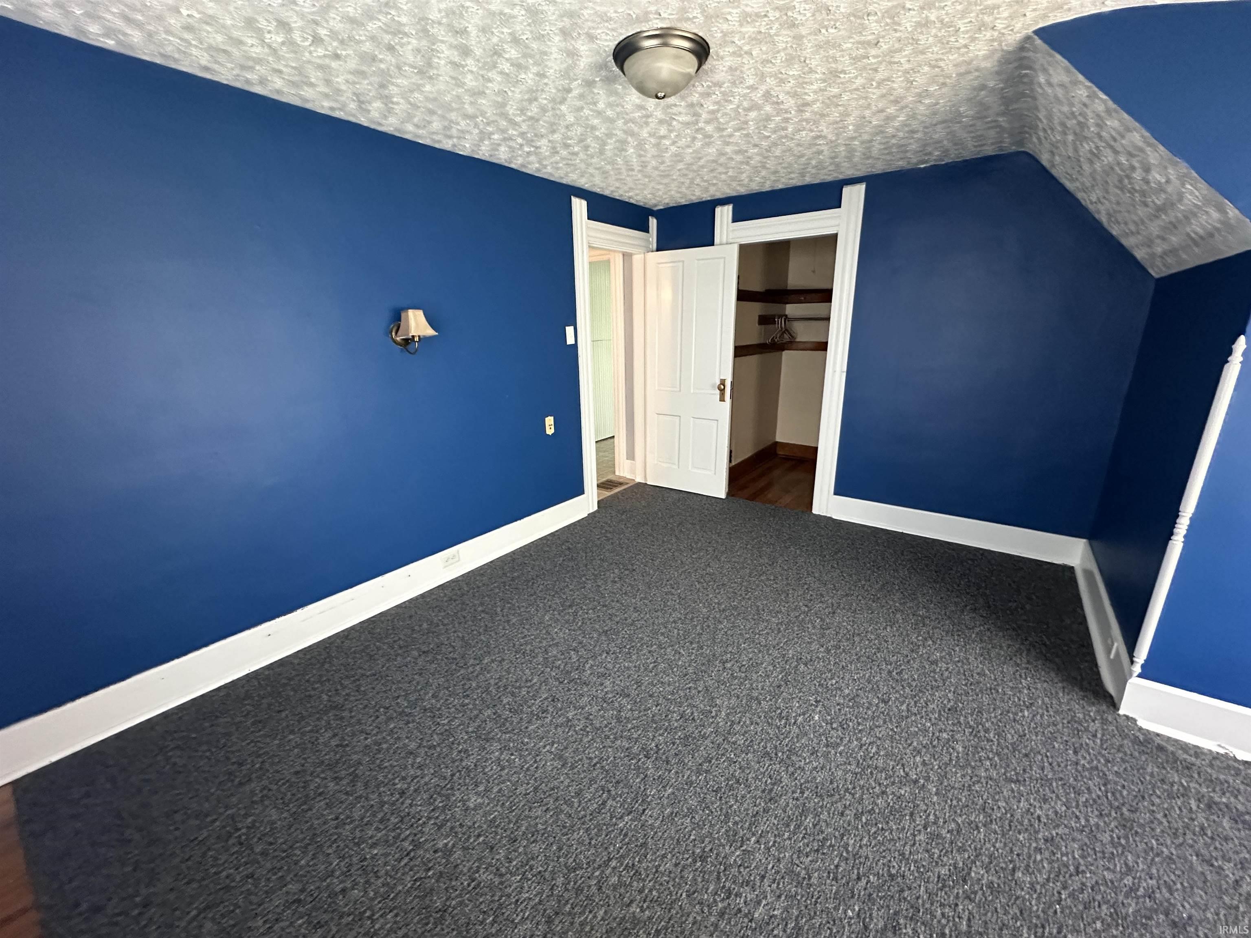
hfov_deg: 102.1
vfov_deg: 85.7
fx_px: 506
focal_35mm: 14
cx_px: 626
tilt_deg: -14.6
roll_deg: +1.1
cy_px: 469
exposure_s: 1/60
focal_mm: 2.22
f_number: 2.2
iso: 1000
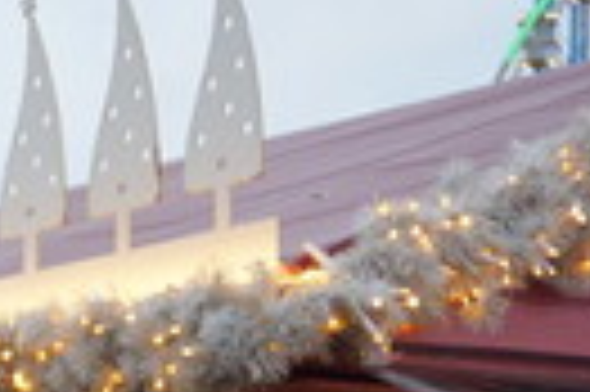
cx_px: -698
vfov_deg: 6.9
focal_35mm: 192
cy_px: 714
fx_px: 3143
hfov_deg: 9.8
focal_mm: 28
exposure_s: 1/60
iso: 160
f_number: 4.5
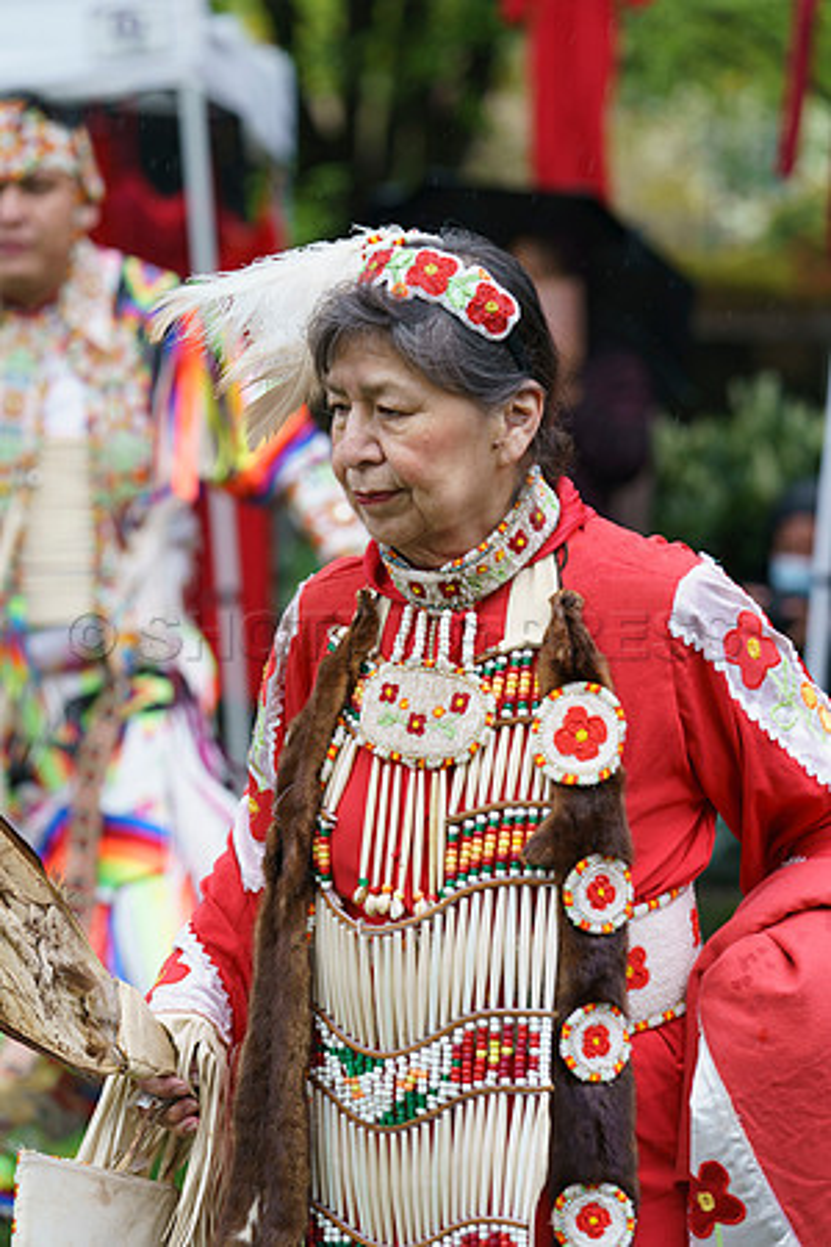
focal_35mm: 127
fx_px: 4397
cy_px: 624
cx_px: 416
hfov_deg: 10.8
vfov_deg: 16.1
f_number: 4
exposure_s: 1/400
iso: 320
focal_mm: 127
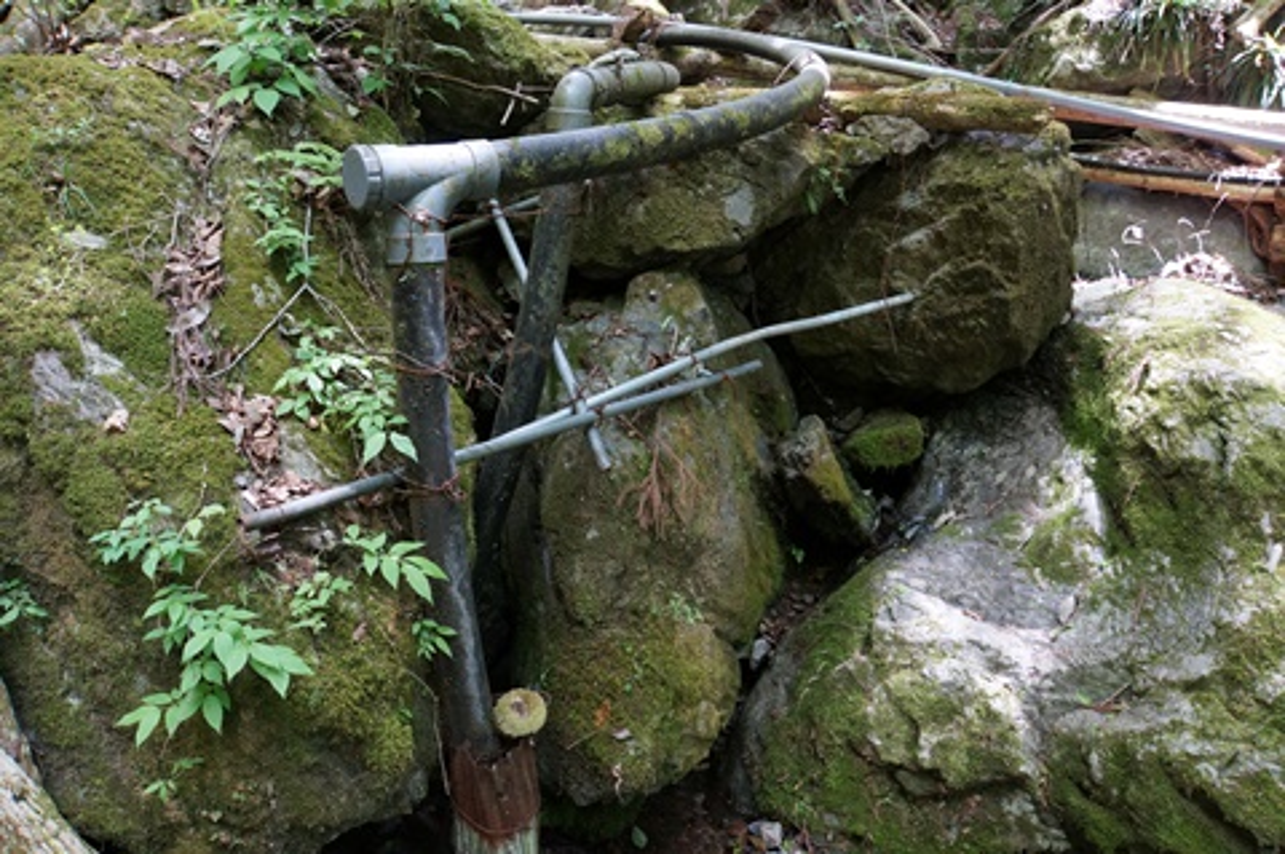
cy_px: 427
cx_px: 642
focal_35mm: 27
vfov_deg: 47.8
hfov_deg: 67.4
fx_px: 963
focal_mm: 18
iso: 500
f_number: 4
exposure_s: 1/60
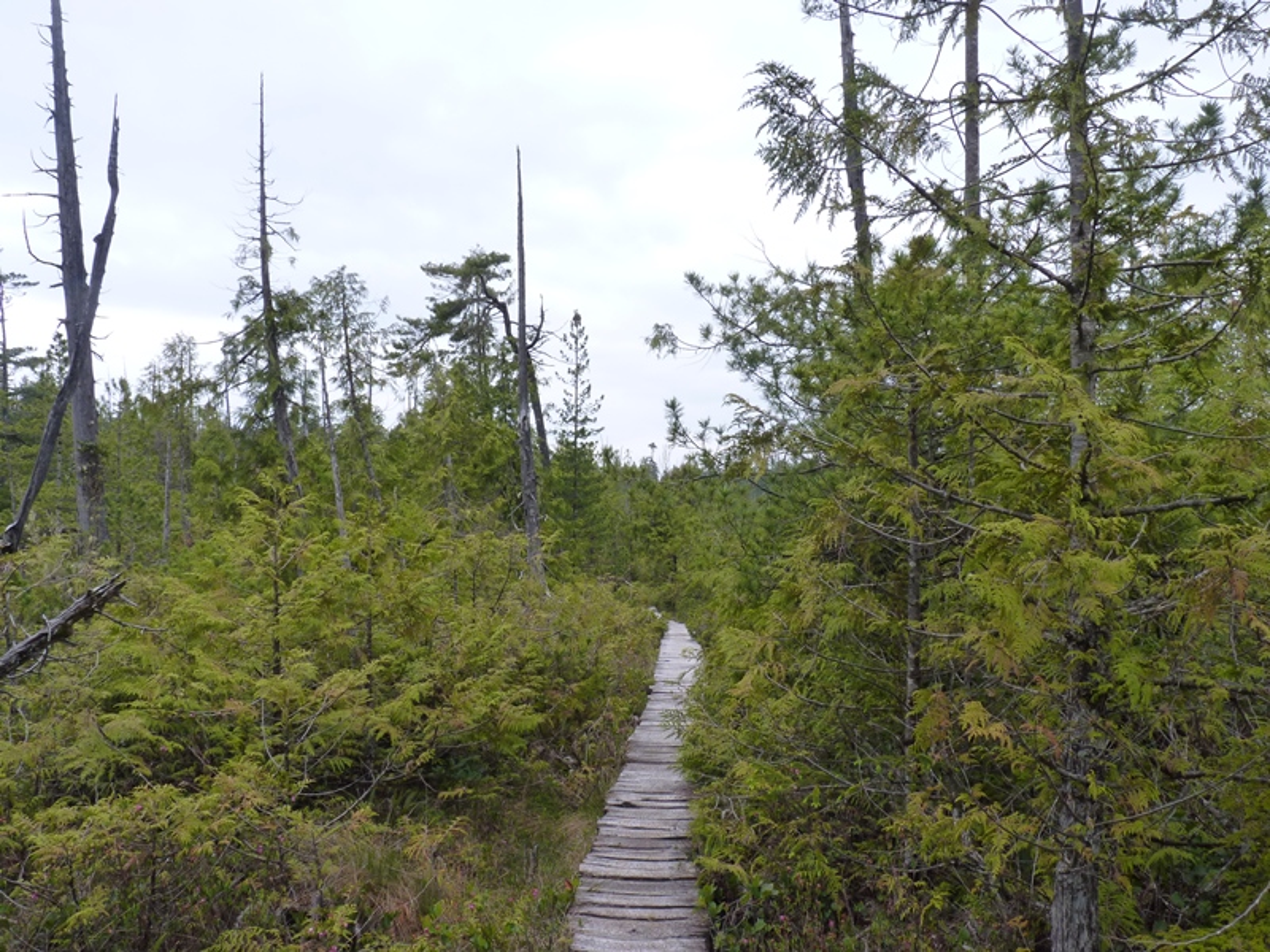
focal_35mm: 29
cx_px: 635
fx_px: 1064
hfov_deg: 61.7
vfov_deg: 48.2
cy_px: 476
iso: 125
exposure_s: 1/250
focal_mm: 5.2
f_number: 5
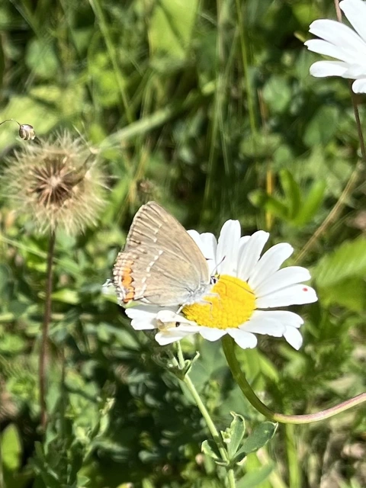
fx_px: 367
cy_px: 244
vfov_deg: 67.3
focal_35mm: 26
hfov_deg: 53.1
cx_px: 183
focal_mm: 5.1
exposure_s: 1/2571
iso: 50
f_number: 1.6
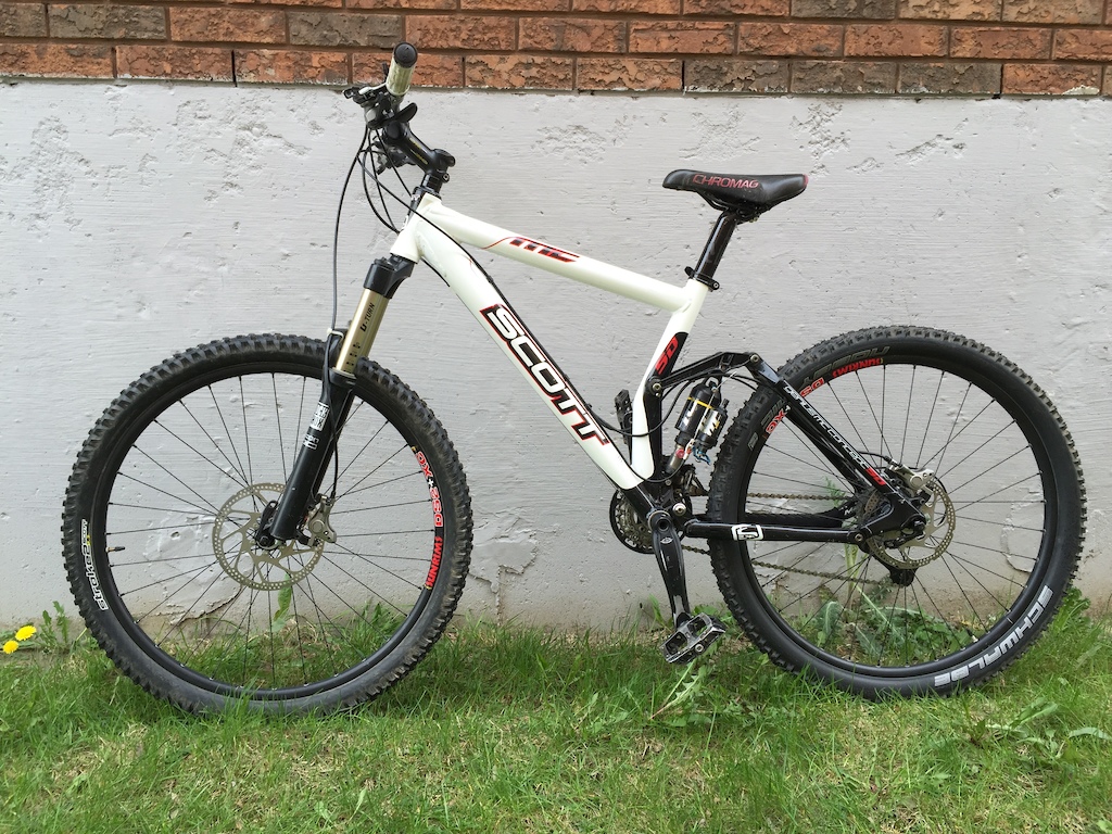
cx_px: 556
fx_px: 932
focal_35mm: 29
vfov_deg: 48.2
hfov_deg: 61.7
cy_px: 417
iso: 32
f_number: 2.2
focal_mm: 4.15
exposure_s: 1/201
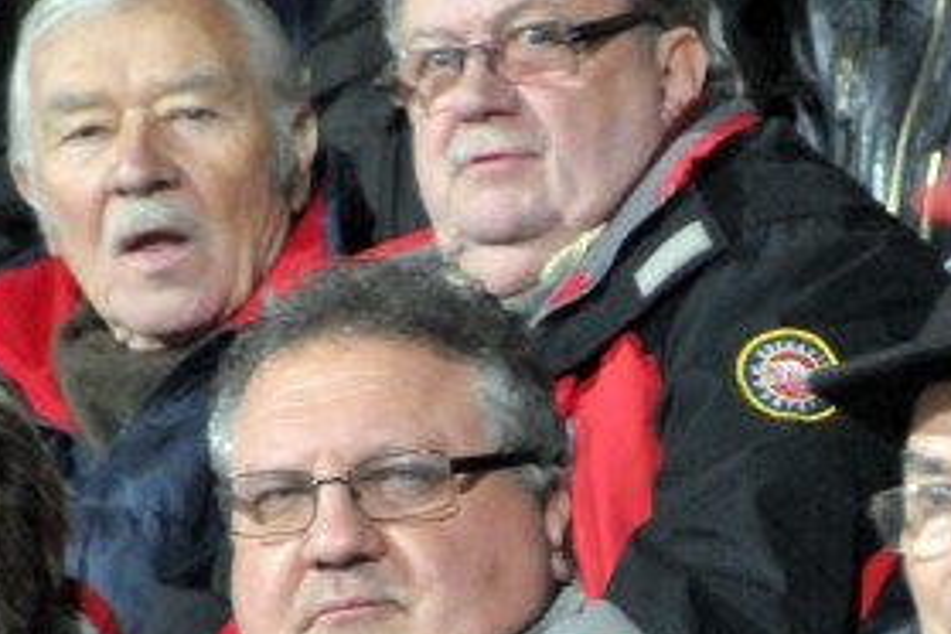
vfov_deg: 1.8
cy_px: 789
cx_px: 842
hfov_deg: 2.7
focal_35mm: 752
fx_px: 19864
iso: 3200
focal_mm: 200
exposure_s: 1/25
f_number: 5.6
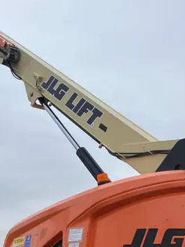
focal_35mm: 63
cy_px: 200
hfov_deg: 23.2
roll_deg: -0.6
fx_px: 450
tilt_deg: +16.3
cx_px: 80
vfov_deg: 30.0
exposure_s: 1/463
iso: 32
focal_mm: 3.99
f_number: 1.8
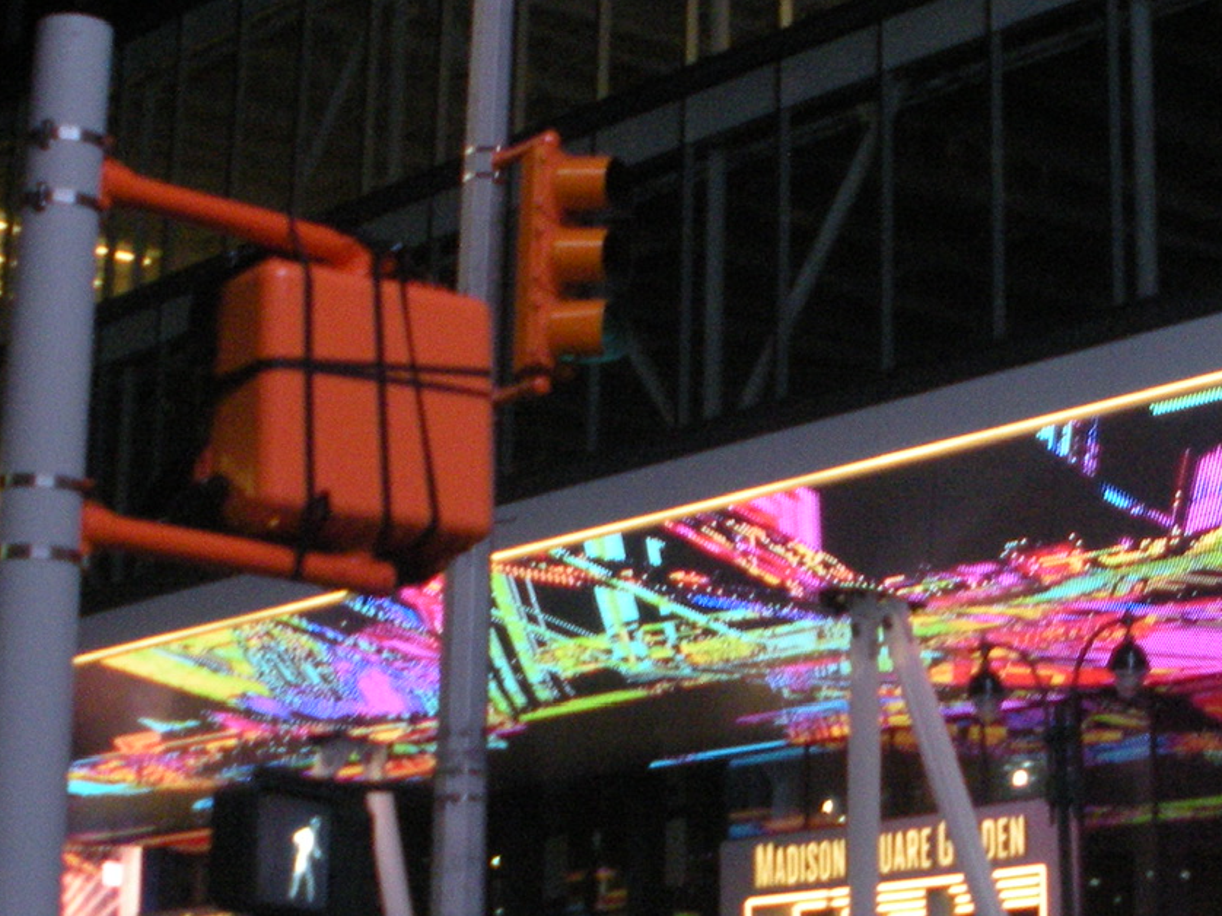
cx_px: 993
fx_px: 3106
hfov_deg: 21.9
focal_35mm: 88
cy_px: 311
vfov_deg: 16.7
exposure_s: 1/125
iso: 326
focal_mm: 6.3
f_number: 3.5
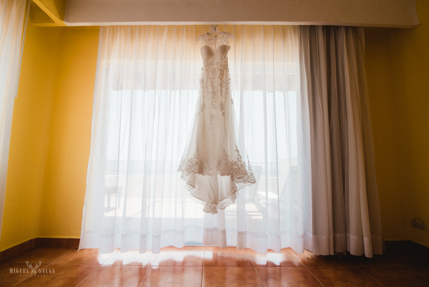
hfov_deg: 96.7
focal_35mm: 16
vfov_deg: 73.8
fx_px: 191
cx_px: 214
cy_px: 144
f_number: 4
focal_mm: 16
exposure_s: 1/400
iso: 400
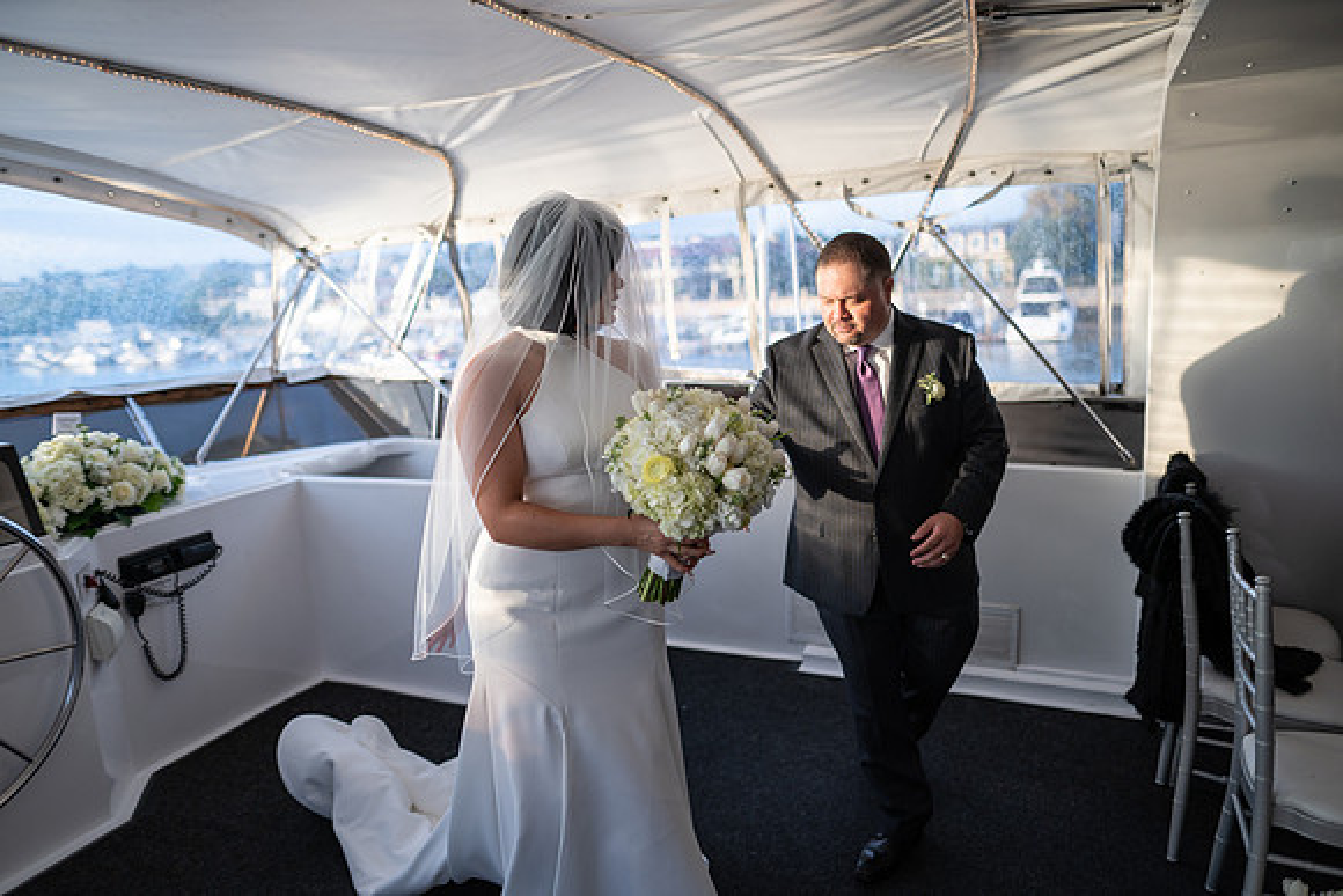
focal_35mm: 24
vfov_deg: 53.2
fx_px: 896
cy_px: 448
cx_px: 672
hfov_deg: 73.7
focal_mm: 24
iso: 125
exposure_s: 1/1250
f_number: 1.4
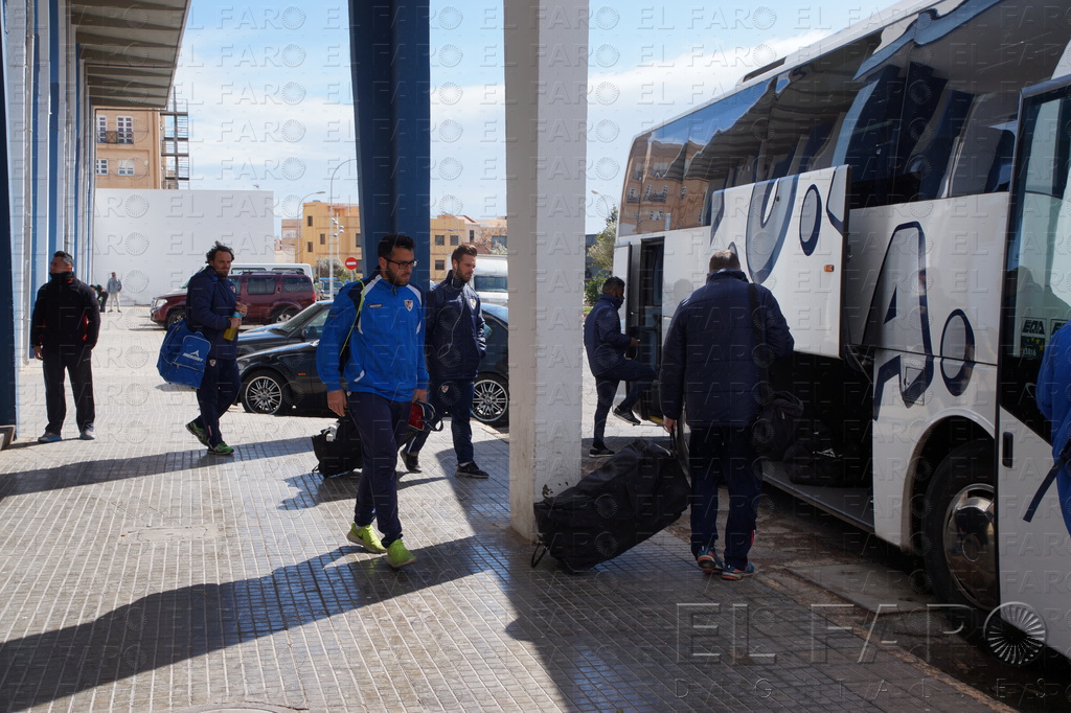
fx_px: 1160
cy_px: 356
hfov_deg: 49.6
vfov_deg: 34.2
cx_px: 536
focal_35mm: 39
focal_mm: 26
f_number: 8
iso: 100
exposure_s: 1/250
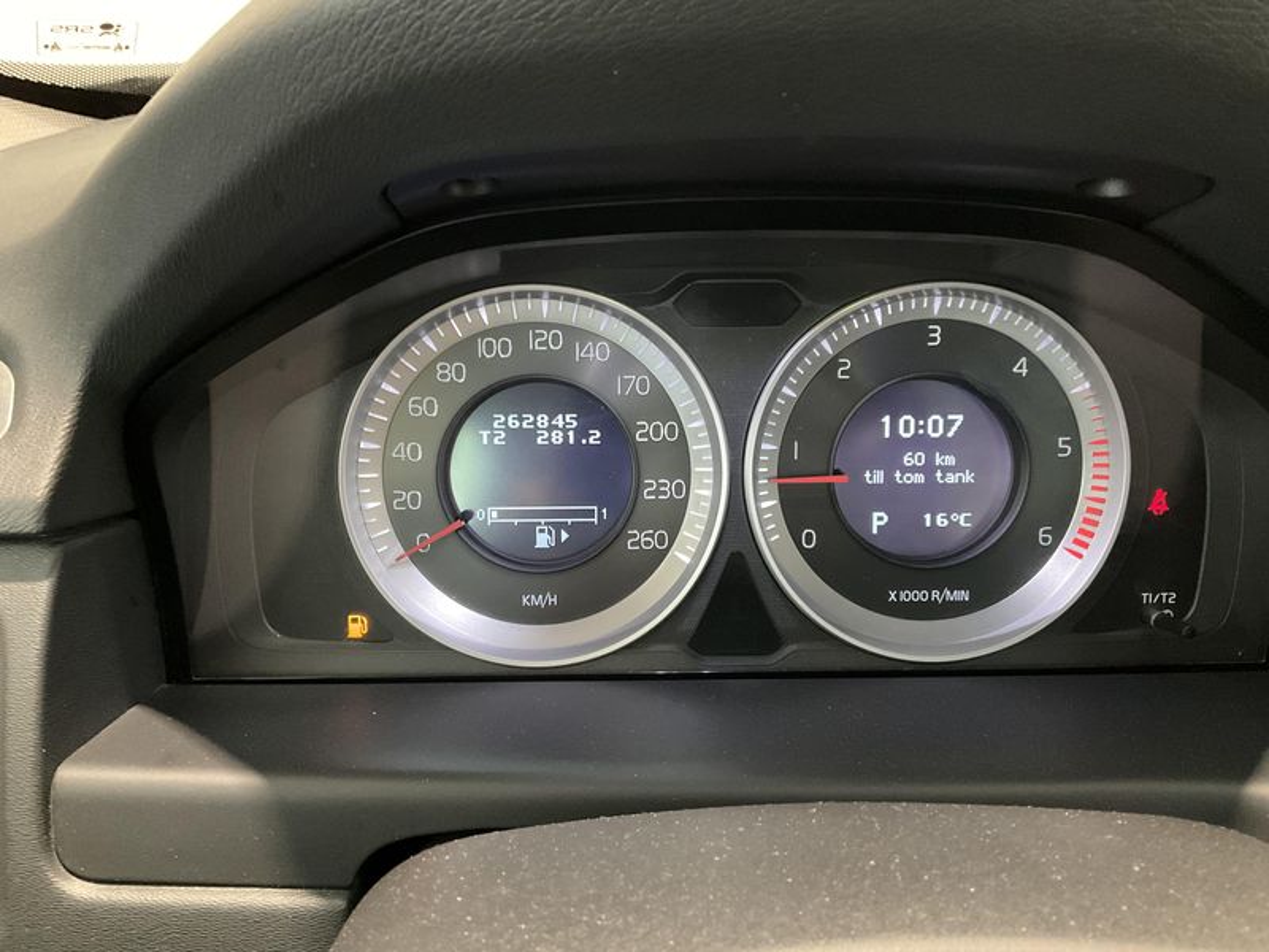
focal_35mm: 29
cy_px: 476
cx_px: 634
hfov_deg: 61.7
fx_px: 1063
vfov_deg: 48.2
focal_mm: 3
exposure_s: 1/25
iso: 400
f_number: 1.8
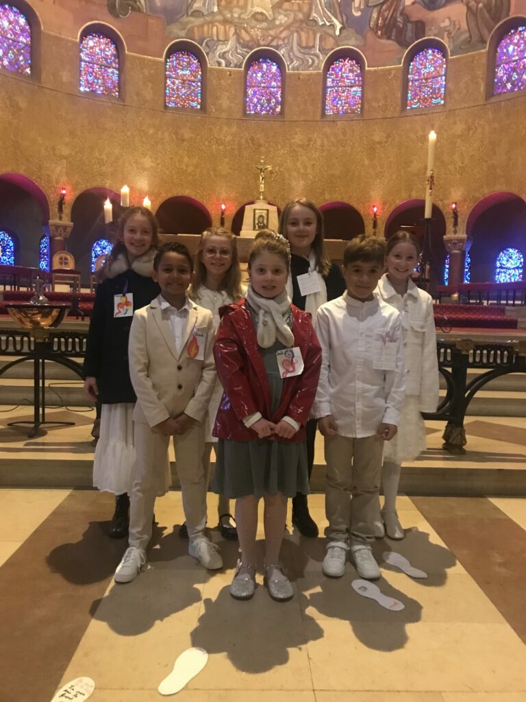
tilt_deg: -2.9
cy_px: 351
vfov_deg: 63.4
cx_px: 263
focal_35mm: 28
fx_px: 567
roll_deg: -2.1
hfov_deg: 49.7
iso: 80
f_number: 1.8
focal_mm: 3.99
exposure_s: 1/5
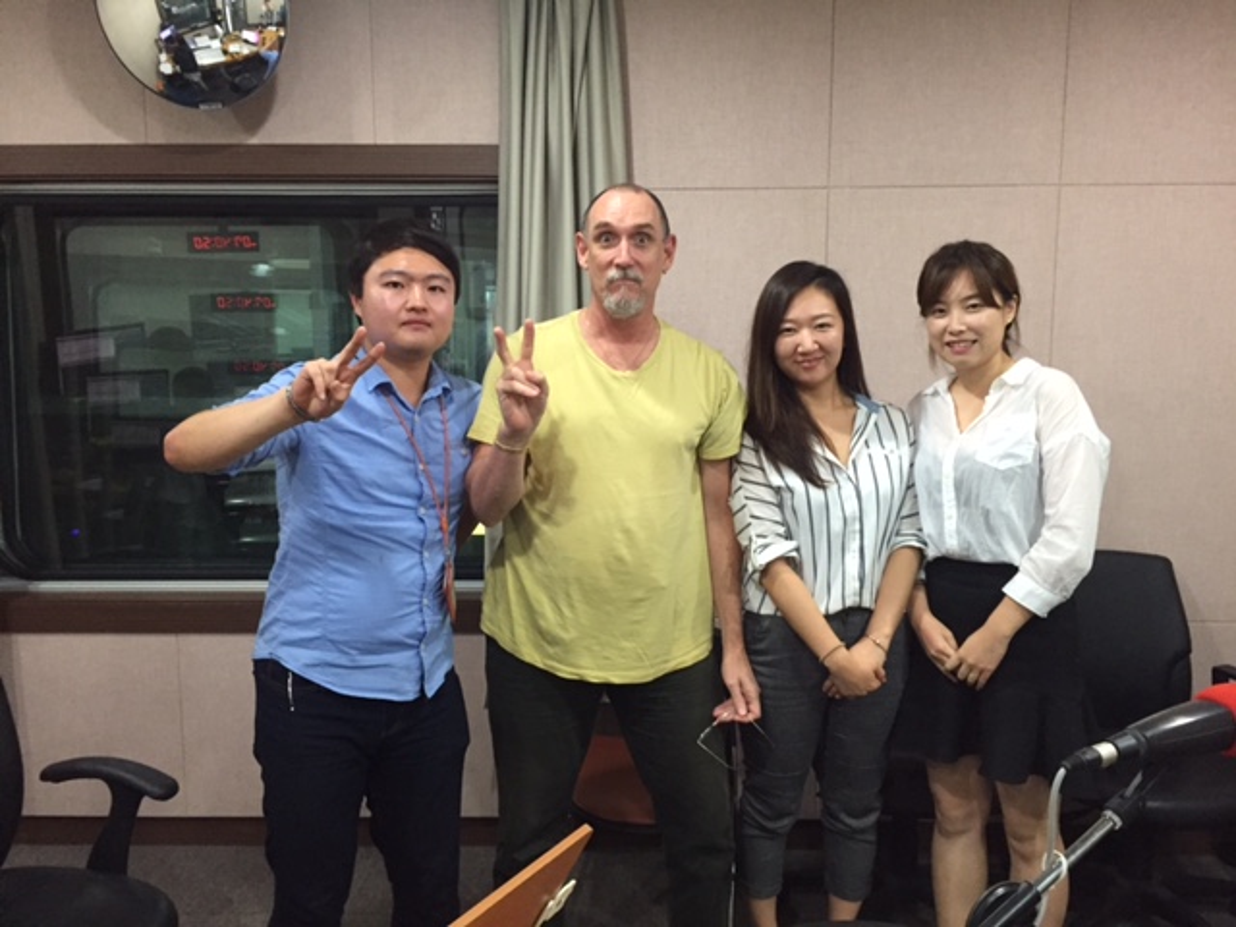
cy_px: 464
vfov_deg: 48.2
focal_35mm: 29
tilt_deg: -8.1
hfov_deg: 61.7
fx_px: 1035
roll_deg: -1.5
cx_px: 618
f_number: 2.2
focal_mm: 4.15
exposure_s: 1/30
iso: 200
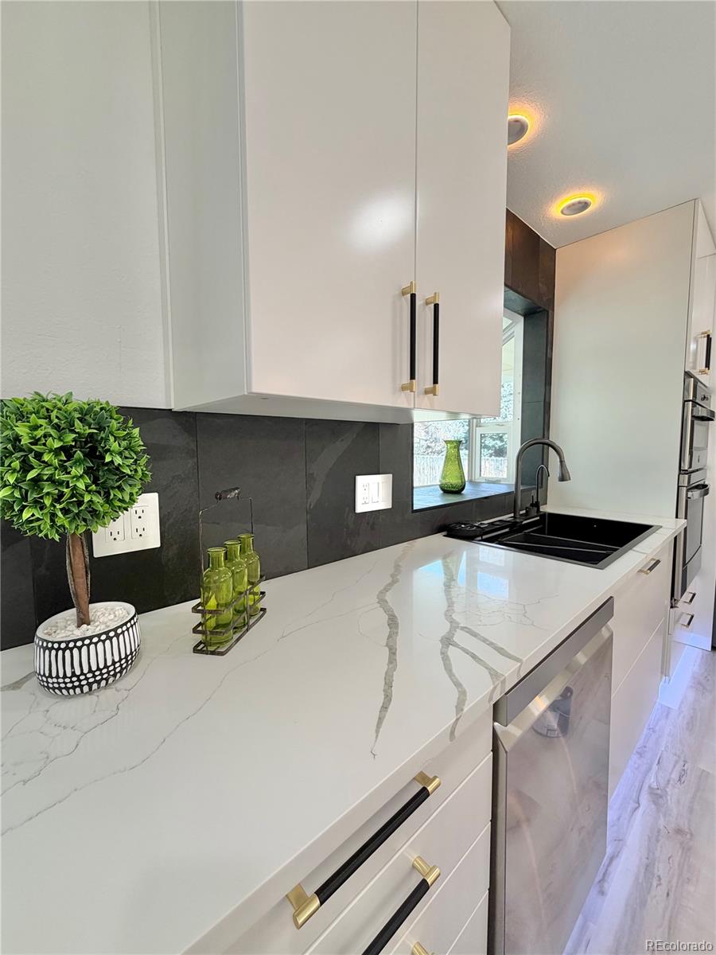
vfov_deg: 102.1
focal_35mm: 14
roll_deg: +0.5
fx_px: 386
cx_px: 358
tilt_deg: -4.6
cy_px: 478
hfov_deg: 85.7
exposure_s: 1/120
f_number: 2.2
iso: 80
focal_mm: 2.22
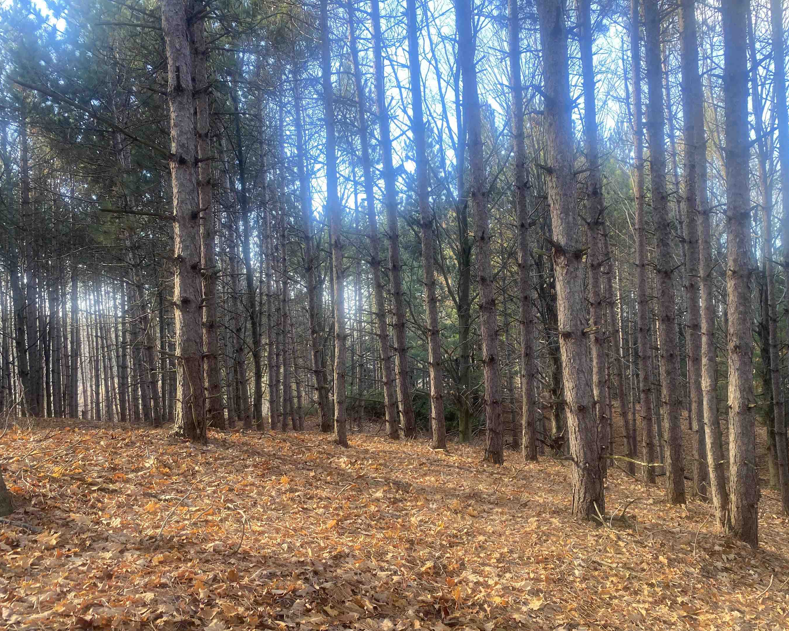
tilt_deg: +1.4
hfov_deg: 60.2
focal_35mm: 29
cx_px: 450
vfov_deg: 50.0
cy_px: 333
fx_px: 677
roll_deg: +2.8
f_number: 1.8
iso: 64
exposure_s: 1/121
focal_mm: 4.25
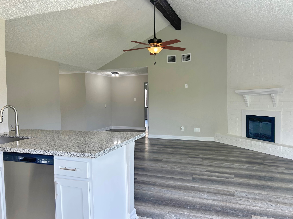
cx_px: 146
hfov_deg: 67.3
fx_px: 220
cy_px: 110
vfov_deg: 53.0
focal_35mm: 26
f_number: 1.5
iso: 40
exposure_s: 1/120
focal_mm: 5.7
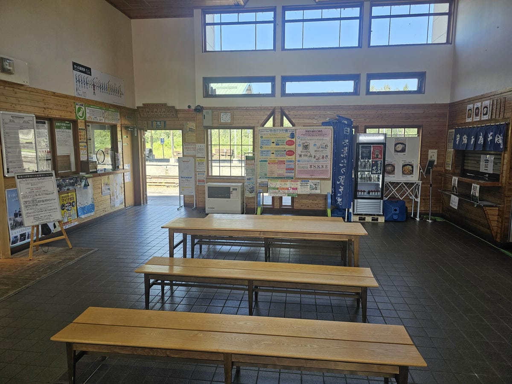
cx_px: 256
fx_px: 340
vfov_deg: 58.9
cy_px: 192
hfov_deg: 73.9
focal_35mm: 23
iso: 64
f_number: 1.7
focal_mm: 6.3
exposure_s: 1/207
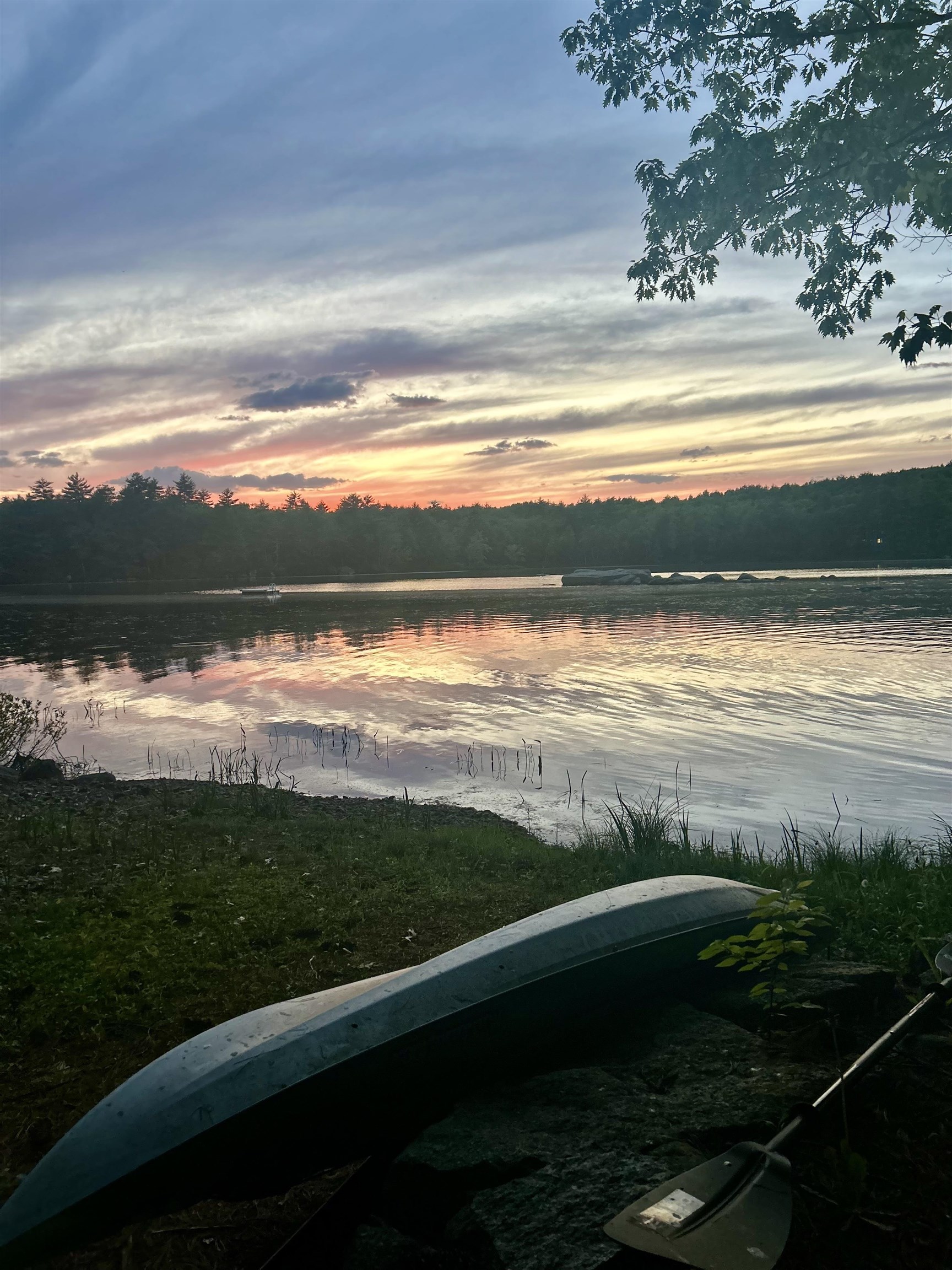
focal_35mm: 26
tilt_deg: -4.2
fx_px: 953
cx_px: 476
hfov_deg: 53.1
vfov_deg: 67.3
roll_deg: +1.7
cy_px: 635
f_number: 1.5
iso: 160
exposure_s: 1/60
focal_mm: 5.7
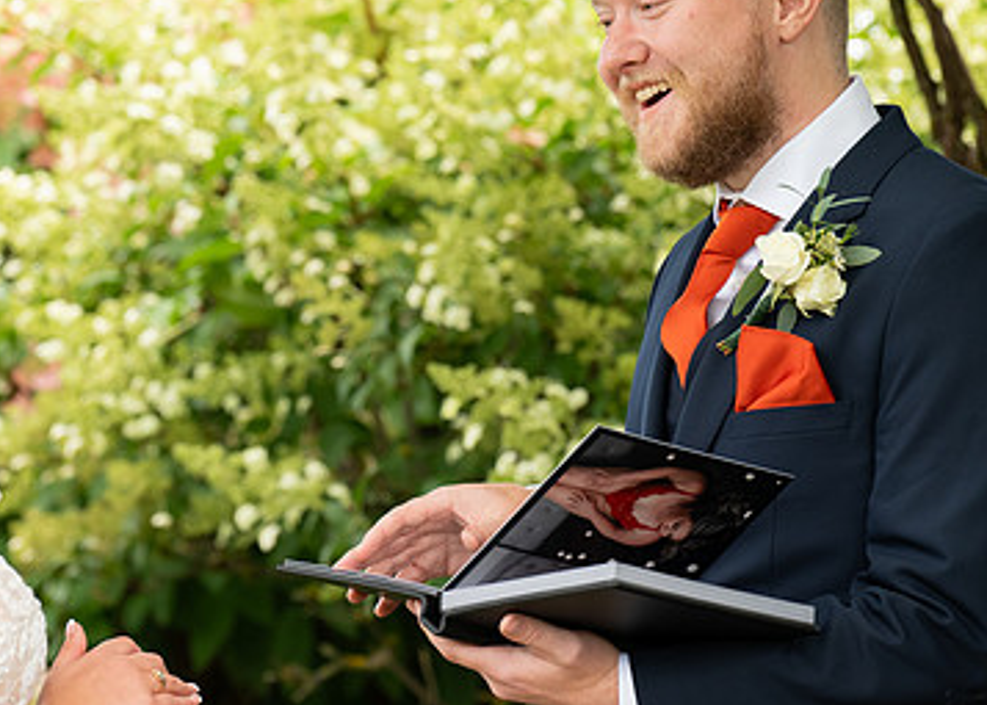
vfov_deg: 6.1
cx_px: 250
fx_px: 6643
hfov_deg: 8.5
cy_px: 155
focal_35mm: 237
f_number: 4
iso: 500
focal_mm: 126
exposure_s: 1/320
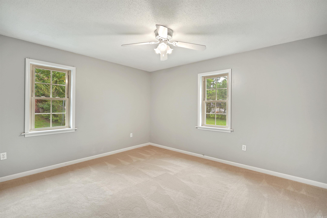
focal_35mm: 16
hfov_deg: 96.7
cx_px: 164
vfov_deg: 73.7
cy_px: 109
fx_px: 145
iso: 100
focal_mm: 16
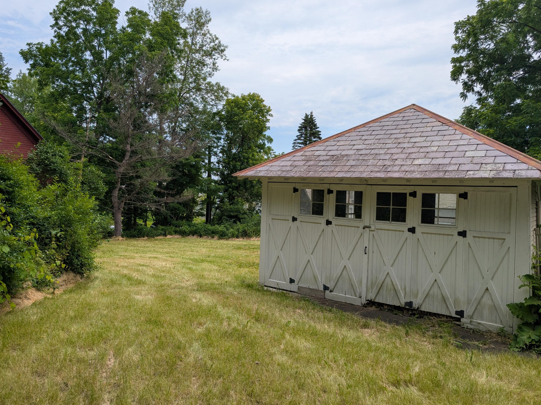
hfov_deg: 69.4
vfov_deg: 54.9
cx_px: 266
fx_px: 391
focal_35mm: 25
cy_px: 203
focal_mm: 6.9
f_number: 1.68
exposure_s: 1/1126
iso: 22
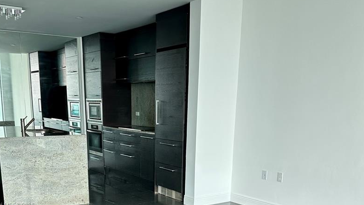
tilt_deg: -14.8
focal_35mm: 40
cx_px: 158
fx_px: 386
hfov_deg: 50.3
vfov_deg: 27.9
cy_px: 205
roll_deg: -1.0
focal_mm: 6.86
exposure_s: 1/339
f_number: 1.78
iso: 80
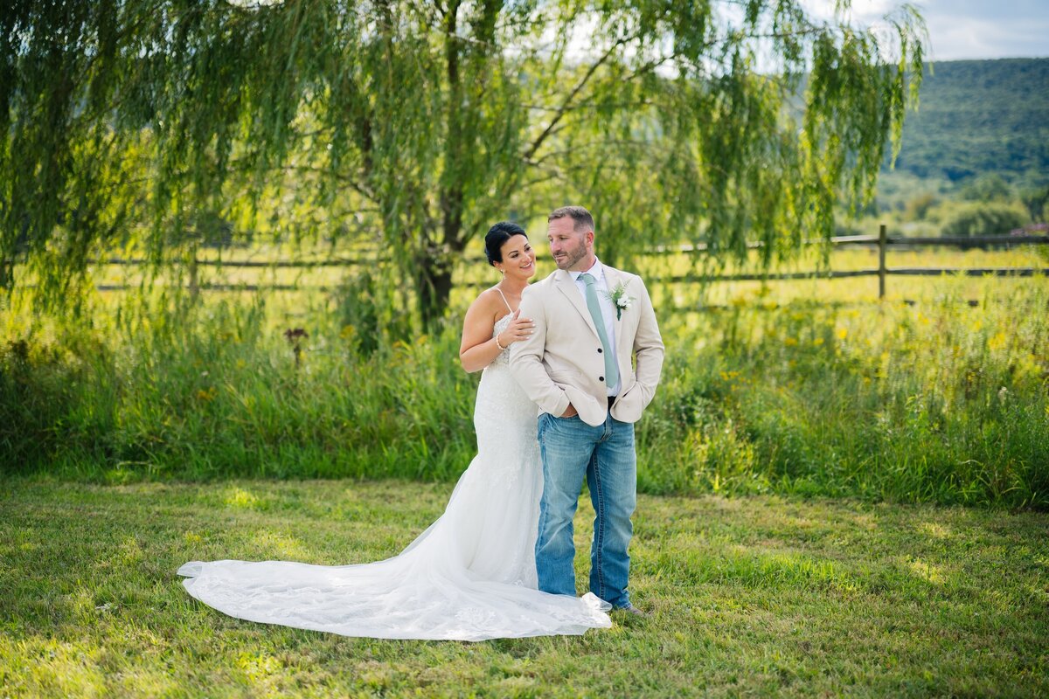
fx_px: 1457
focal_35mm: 50
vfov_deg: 27.0
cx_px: 524
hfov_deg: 39.6
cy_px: 350
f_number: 1.2
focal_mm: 50
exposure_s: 1/4000
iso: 100
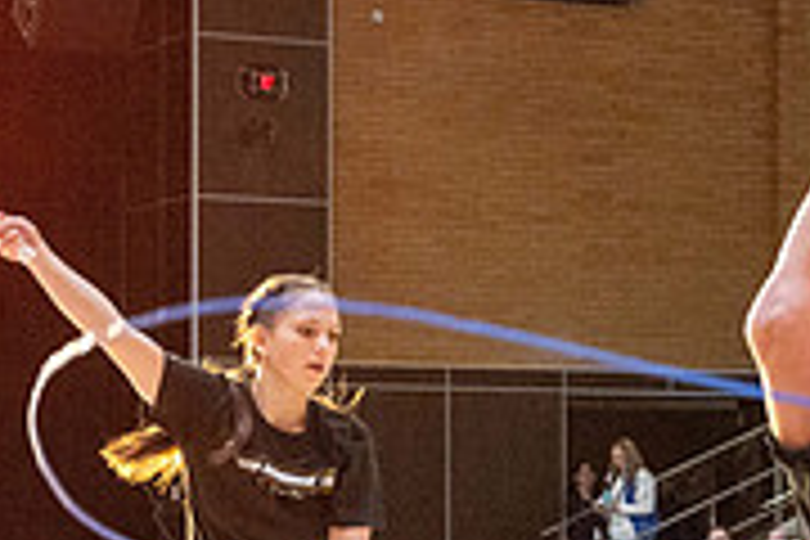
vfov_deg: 8.1
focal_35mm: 170
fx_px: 3825
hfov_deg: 11.7
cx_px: 1067
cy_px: 392
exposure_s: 1/500
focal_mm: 49
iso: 10000
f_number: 4
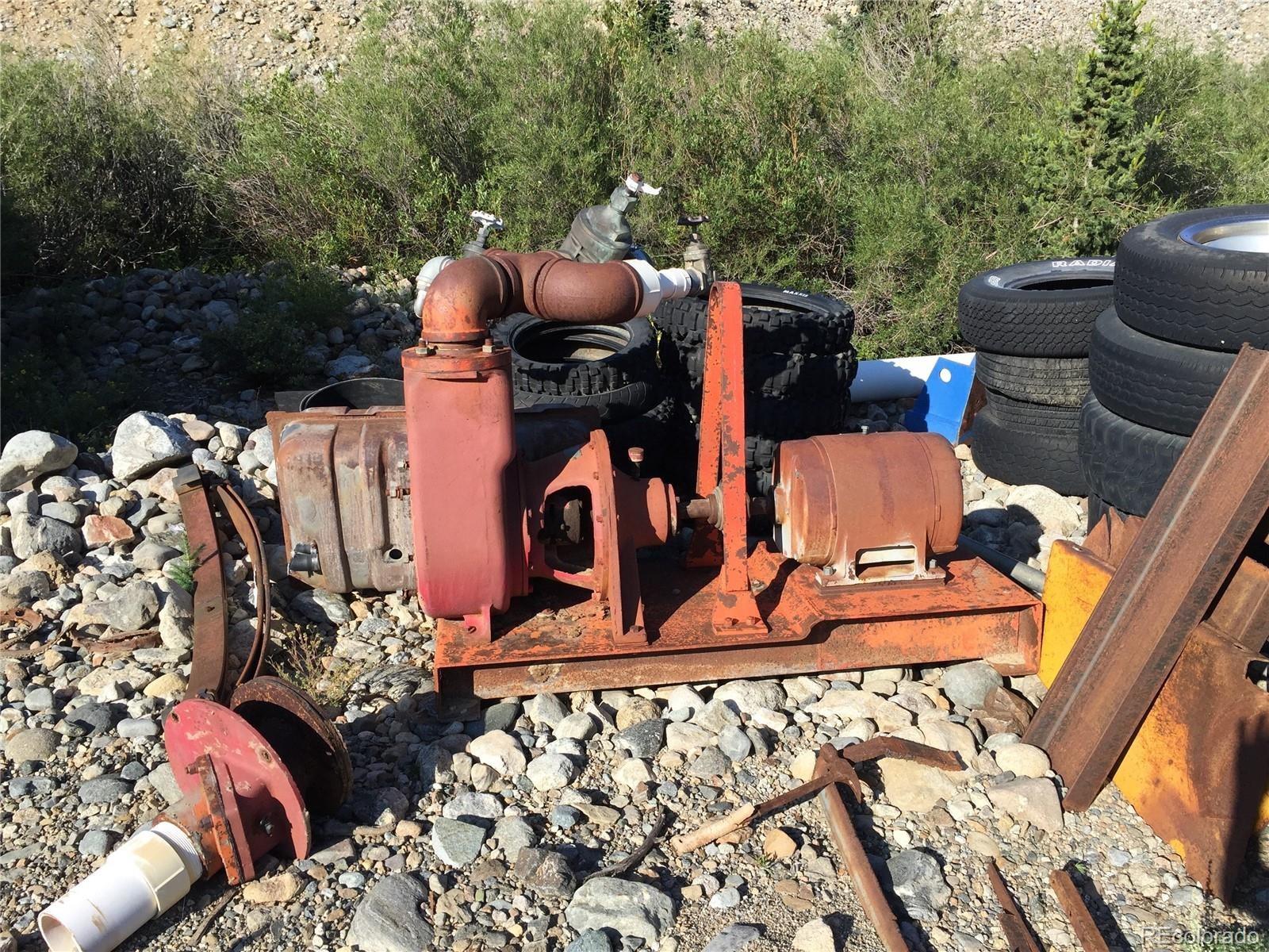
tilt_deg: -17.8
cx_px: 634
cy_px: 476
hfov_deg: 61.7
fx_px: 1063
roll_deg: -4.7
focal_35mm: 29
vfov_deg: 48.2
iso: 32
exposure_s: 1/1364
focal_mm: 4.15
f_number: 2.2
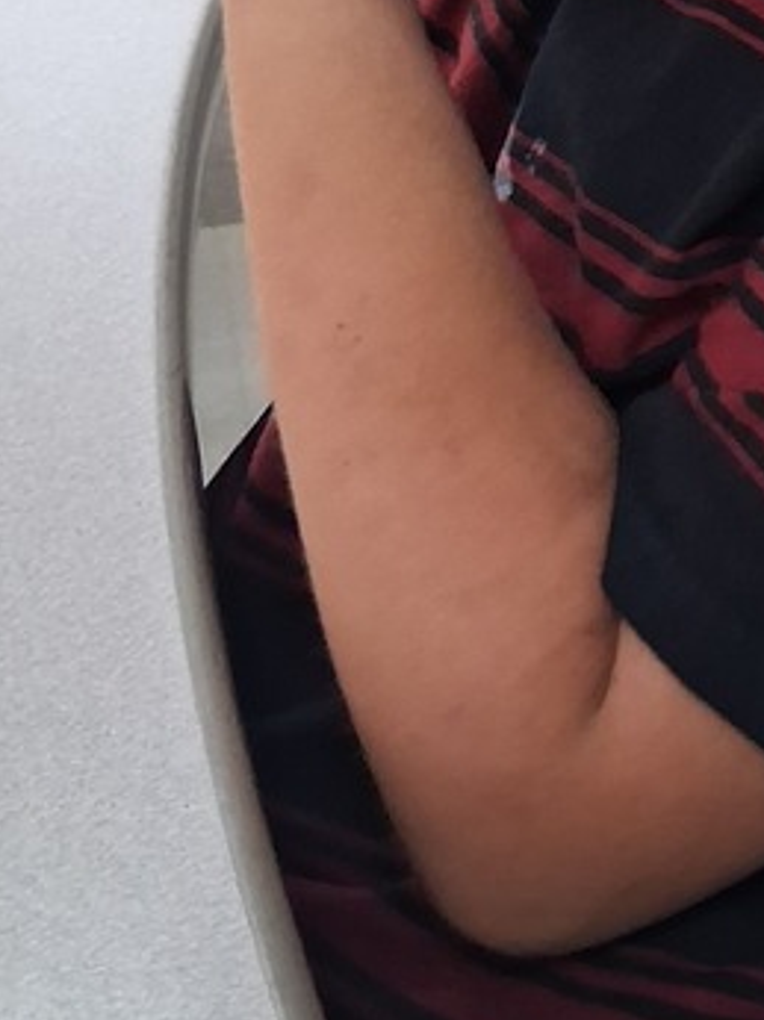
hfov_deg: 18.6
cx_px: 779
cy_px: -171
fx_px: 2269
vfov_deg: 23.4
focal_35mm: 77
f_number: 1.8
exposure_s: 1/50
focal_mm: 3.98
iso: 640
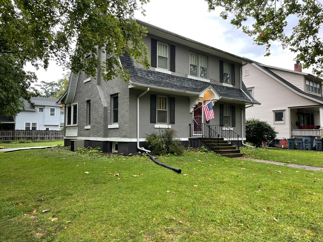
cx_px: 162
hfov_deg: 67.3
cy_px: 121
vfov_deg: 53.1
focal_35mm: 26
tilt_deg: +3.7
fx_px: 243
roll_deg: -0.2
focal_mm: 4.2
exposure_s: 1/121
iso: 40
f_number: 1.6
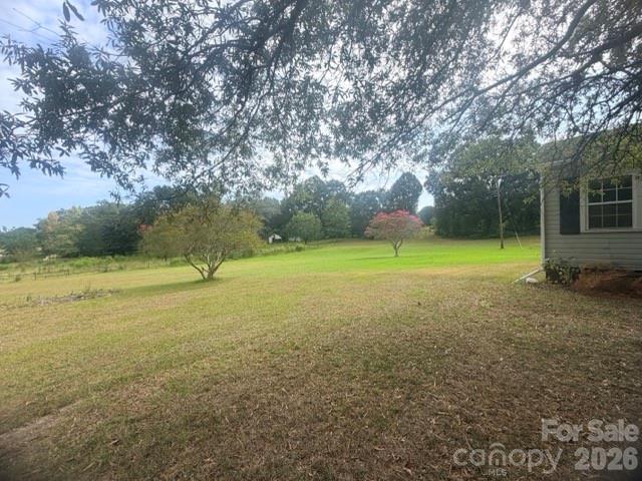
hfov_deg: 102.1
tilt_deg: -0.8
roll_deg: +2.1
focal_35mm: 14
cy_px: 240
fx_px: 260
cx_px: 321
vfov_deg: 85.7
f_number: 2.2
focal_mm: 2.22
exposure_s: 1/770
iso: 32
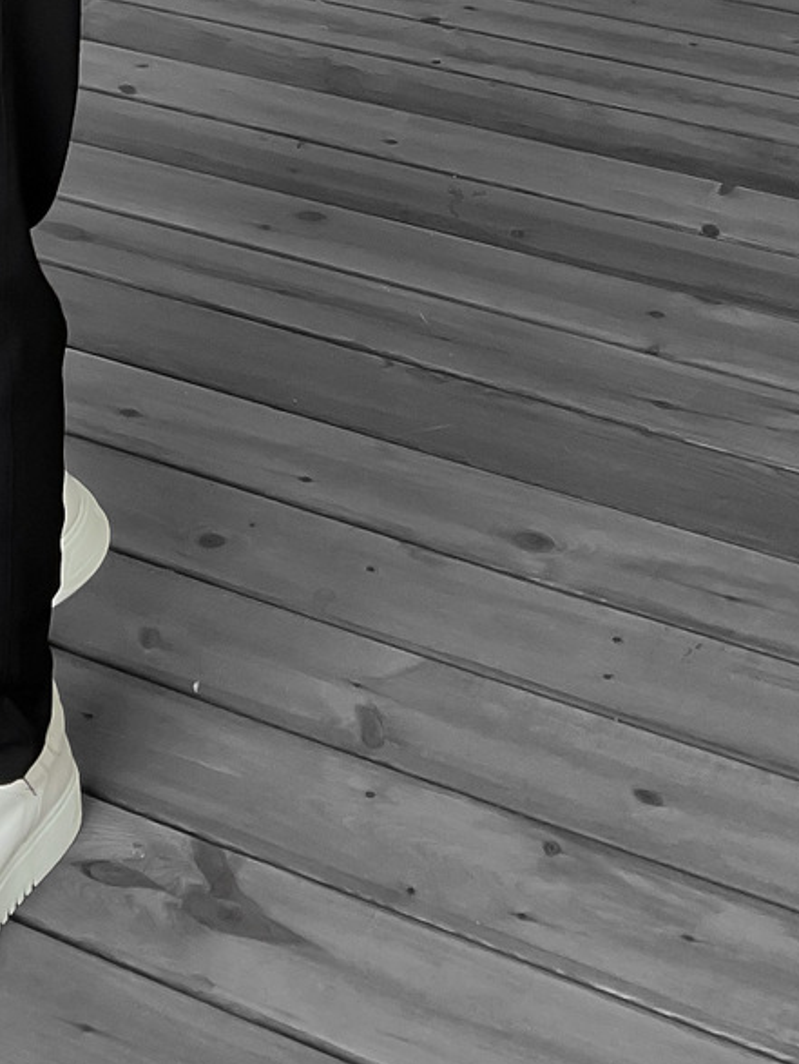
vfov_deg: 21.9
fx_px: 2429
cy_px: -375
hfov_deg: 18.3
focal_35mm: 79
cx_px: 29
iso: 25
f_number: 1.8
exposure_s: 1/120
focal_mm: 3
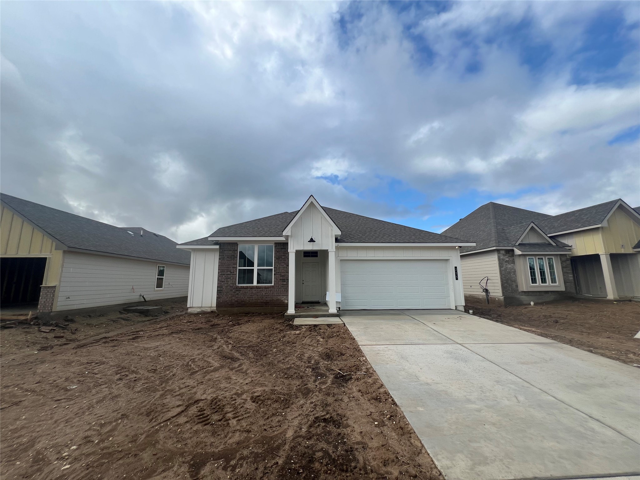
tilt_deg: +8.9
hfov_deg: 106.2
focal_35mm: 13
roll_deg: +1.5
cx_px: 320
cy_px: 240
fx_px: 240
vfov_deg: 89.9
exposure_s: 1/1263
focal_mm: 1.57
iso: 32
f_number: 1.8
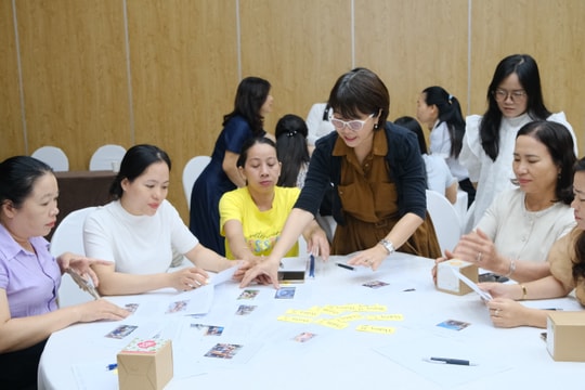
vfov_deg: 35.9
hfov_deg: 51.9
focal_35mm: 37
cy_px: 195
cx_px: 292
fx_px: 601
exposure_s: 1/100
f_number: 4
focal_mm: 24.7
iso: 2500
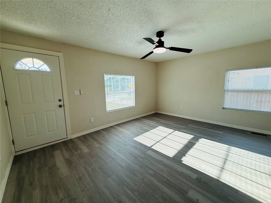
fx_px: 110
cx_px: 136
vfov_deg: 85.7
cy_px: 102
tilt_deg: -7.4
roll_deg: +1.0
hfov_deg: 102.1
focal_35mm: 14
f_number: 2.2
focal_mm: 2.22
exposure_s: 1/223
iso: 50
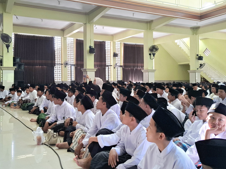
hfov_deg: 55.1
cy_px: 77
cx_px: 97
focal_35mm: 33
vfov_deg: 42.9
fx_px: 215
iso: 100
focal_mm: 5.54
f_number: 1.8
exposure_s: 1/100
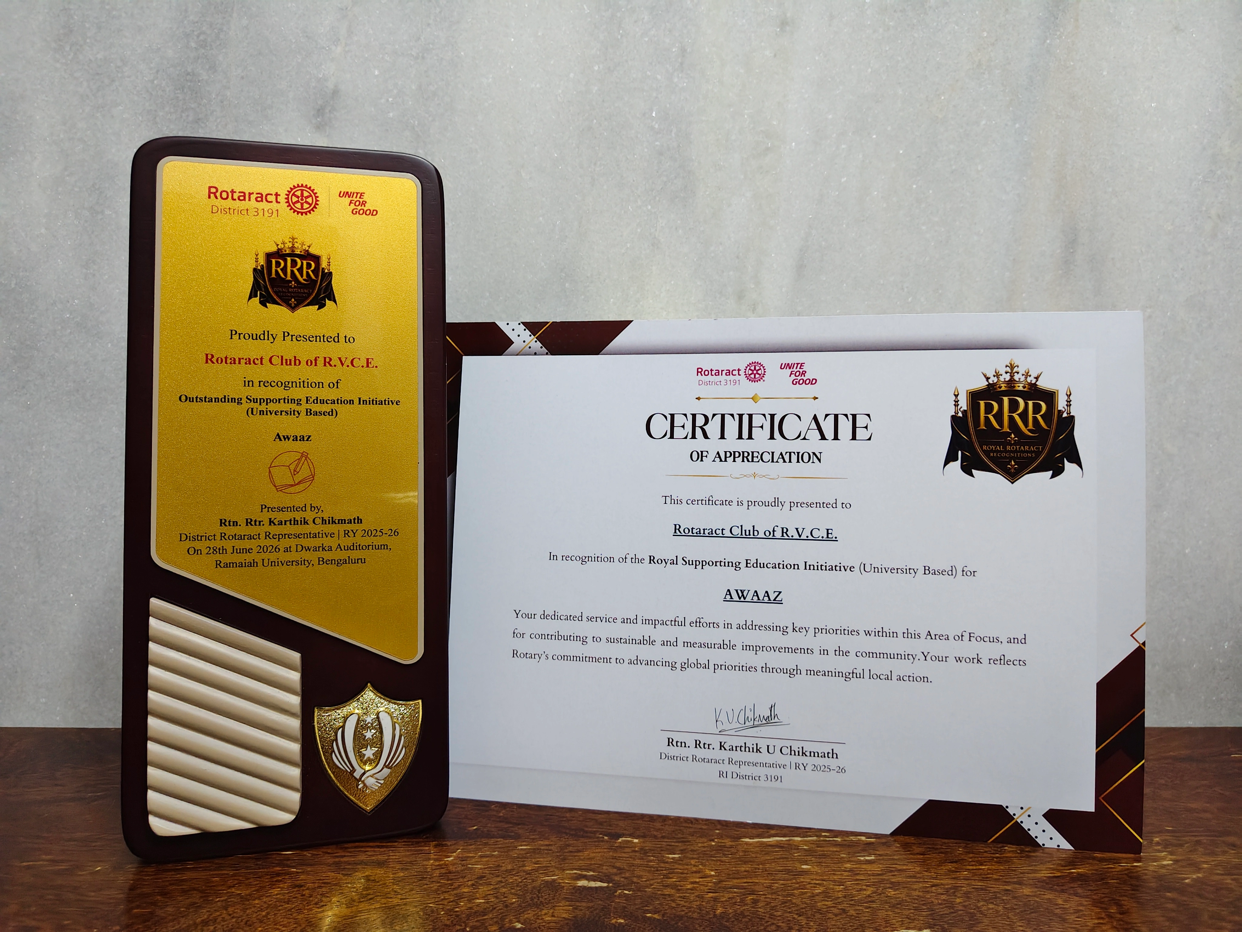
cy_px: 466
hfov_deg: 73.9
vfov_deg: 58.9
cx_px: 621
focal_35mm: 23
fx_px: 825
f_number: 1.88
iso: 930
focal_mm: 5.56
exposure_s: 1/100
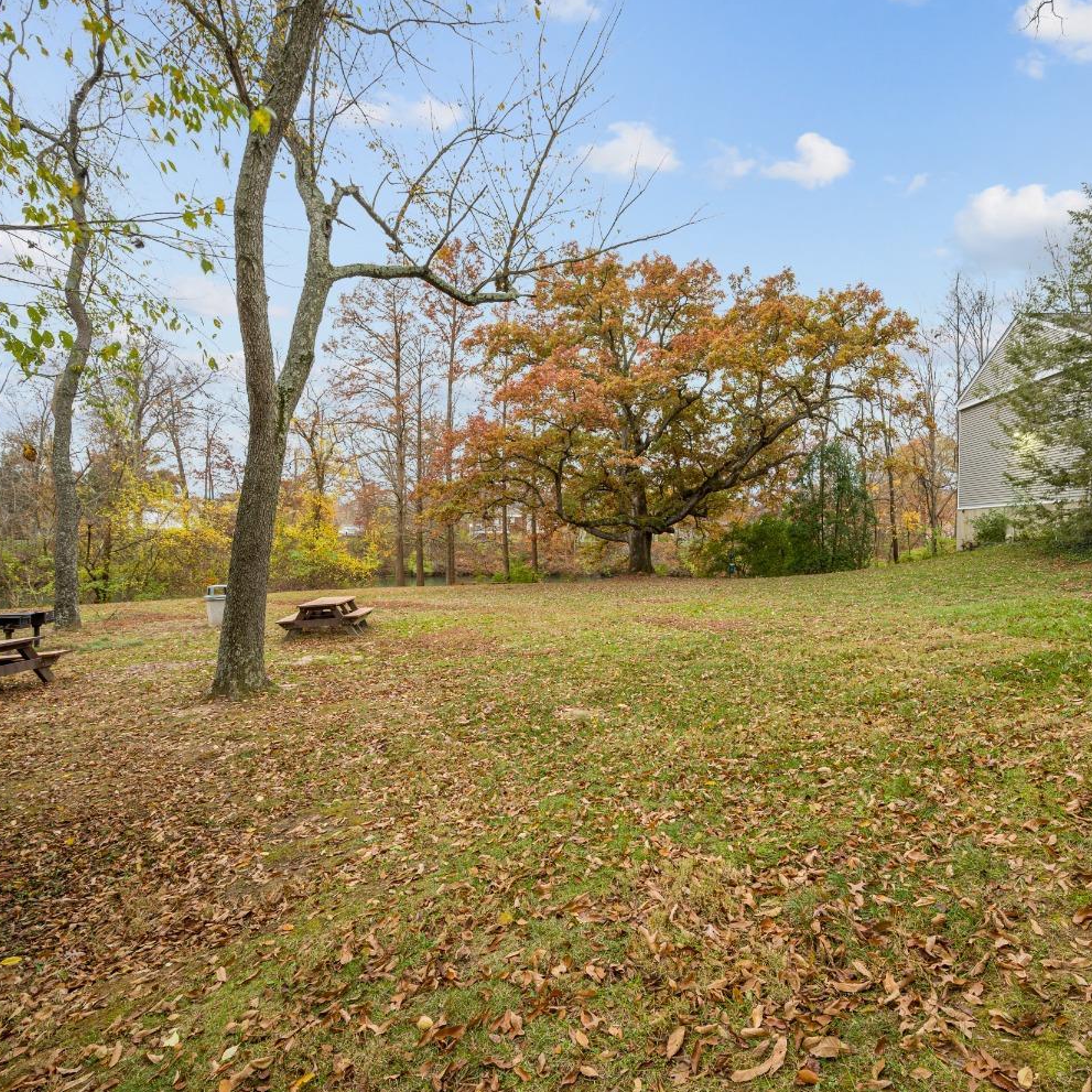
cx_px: 652
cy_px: 546
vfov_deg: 80.7
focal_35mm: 18
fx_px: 642
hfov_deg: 79.8
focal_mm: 14
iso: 100
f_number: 8
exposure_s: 1/4
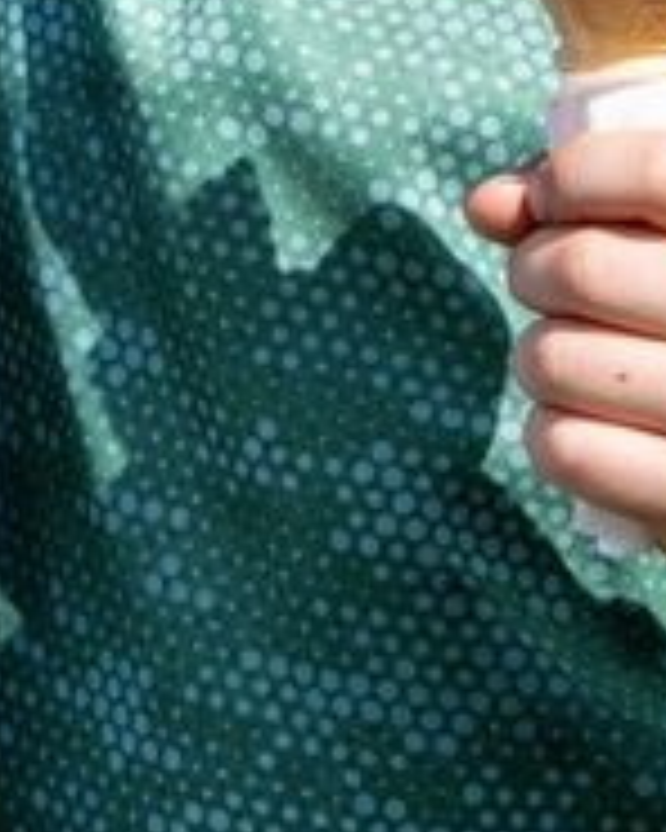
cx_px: -94
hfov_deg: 3.6
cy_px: -643
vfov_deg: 4.5
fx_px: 10471
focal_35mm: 425
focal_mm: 70
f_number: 6.3
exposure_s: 1/1600
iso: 400
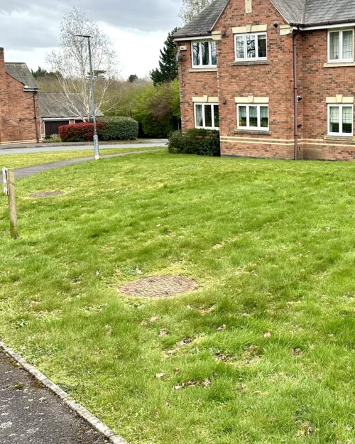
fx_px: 591
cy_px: 195
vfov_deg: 41.1
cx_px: 311
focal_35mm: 45
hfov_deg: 32.0
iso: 80
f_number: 1.78
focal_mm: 6.86
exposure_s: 1/756
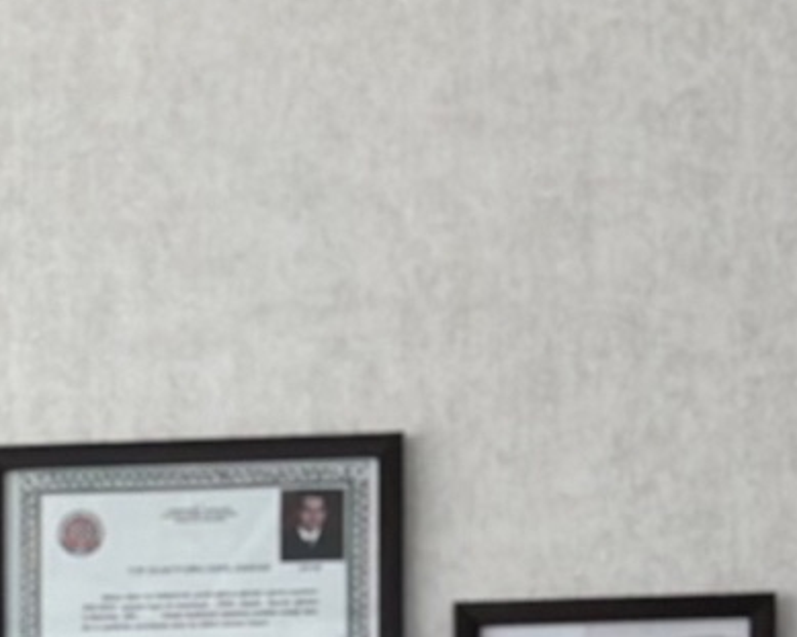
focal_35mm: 217
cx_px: -762
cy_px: 1307
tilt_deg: +3.9
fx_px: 5117
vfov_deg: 6.9
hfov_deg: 8.5
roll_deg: -0.3
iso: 125
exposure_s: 1/77
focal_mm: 6.86
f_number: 1.78
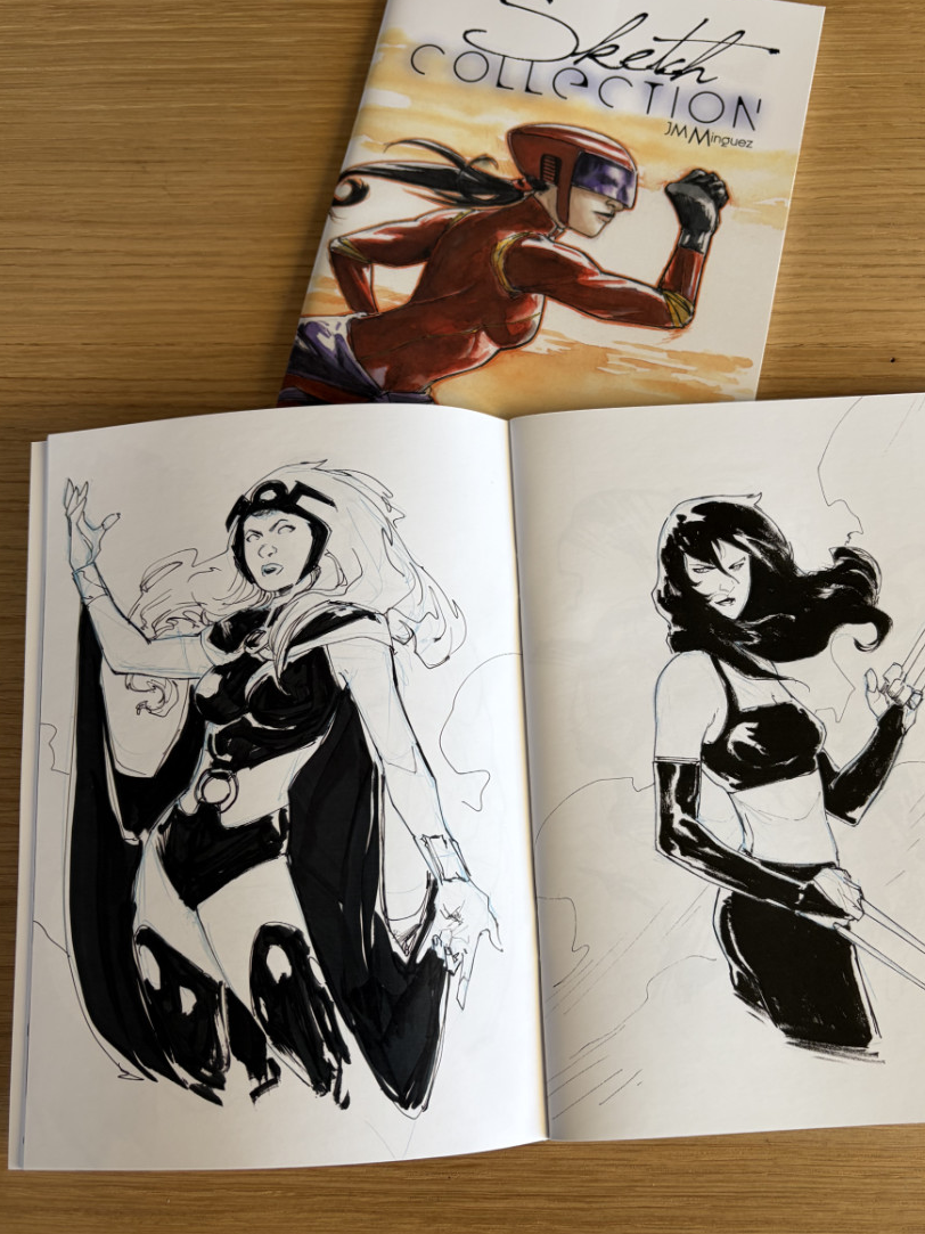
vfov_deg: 56.8
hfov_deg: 44.0
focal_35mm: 32
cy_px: 625
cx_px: 530
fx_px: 1140
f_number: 1.6
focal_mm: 6
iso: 50
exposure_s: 1/121
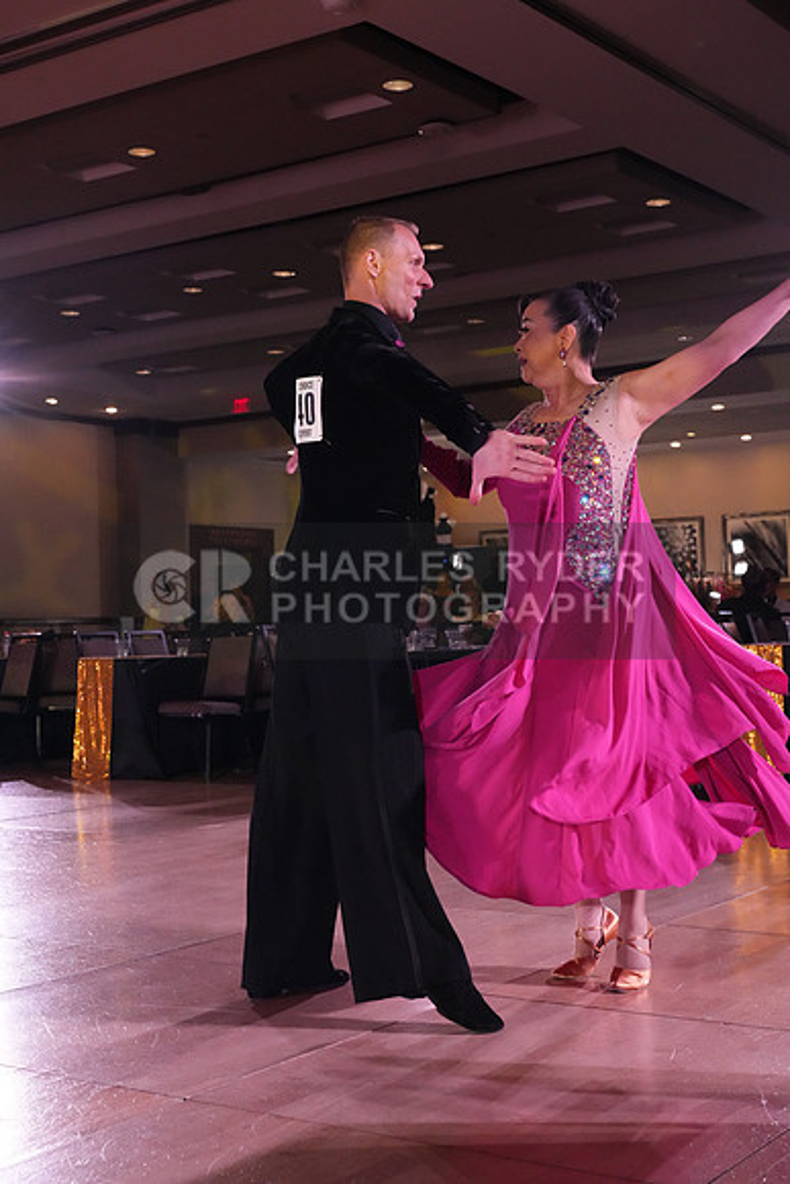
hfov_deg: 29.3
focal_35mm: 46
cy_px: 592
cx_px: 395
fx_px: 1513
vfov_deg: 42.7
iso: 8000
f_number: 7.1
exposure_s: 1/400
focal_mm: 46
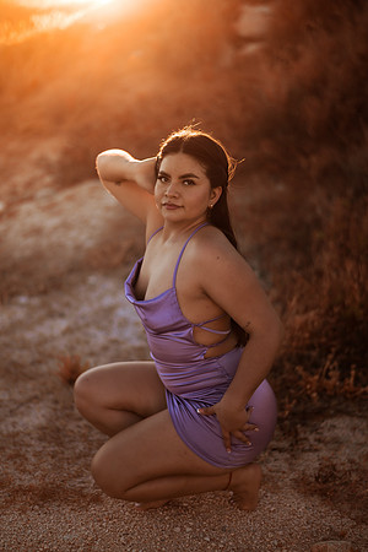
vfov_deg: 34.5
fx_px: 889
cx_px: 184
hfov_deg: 23.4
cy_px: 276
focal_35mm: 58
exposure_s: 1/2500
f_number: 1.4
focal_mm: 58
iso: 80
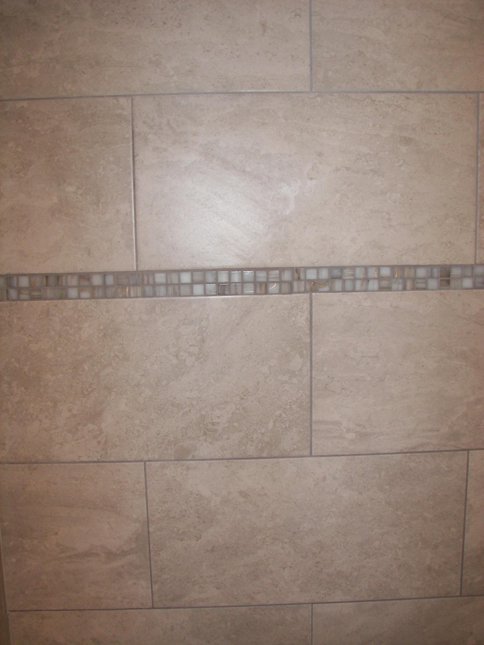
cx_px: 242
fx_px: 671
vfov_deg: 51.4
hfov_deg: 39.7
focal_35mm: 36
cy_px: 322
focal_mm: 6
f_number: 2.8
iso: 100
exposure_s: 1/30
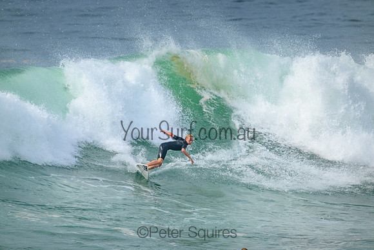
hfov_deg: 2.6
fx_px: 8313
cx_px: 187
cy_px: 125
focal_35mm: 800
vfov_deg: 1.7
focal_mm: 800
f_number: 11
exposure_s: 1/2500
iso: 900
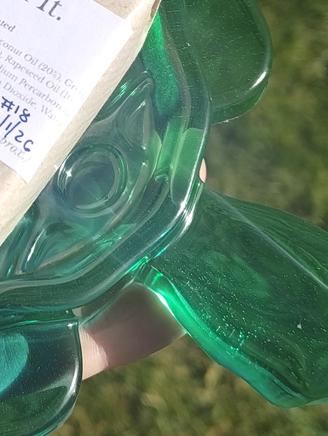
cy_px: 5
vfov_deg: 25.1
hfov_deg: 19.1
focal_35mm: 74
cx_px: -34
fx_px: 933
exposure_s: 1/1089
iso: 50
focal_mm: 5.56
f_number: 1.88
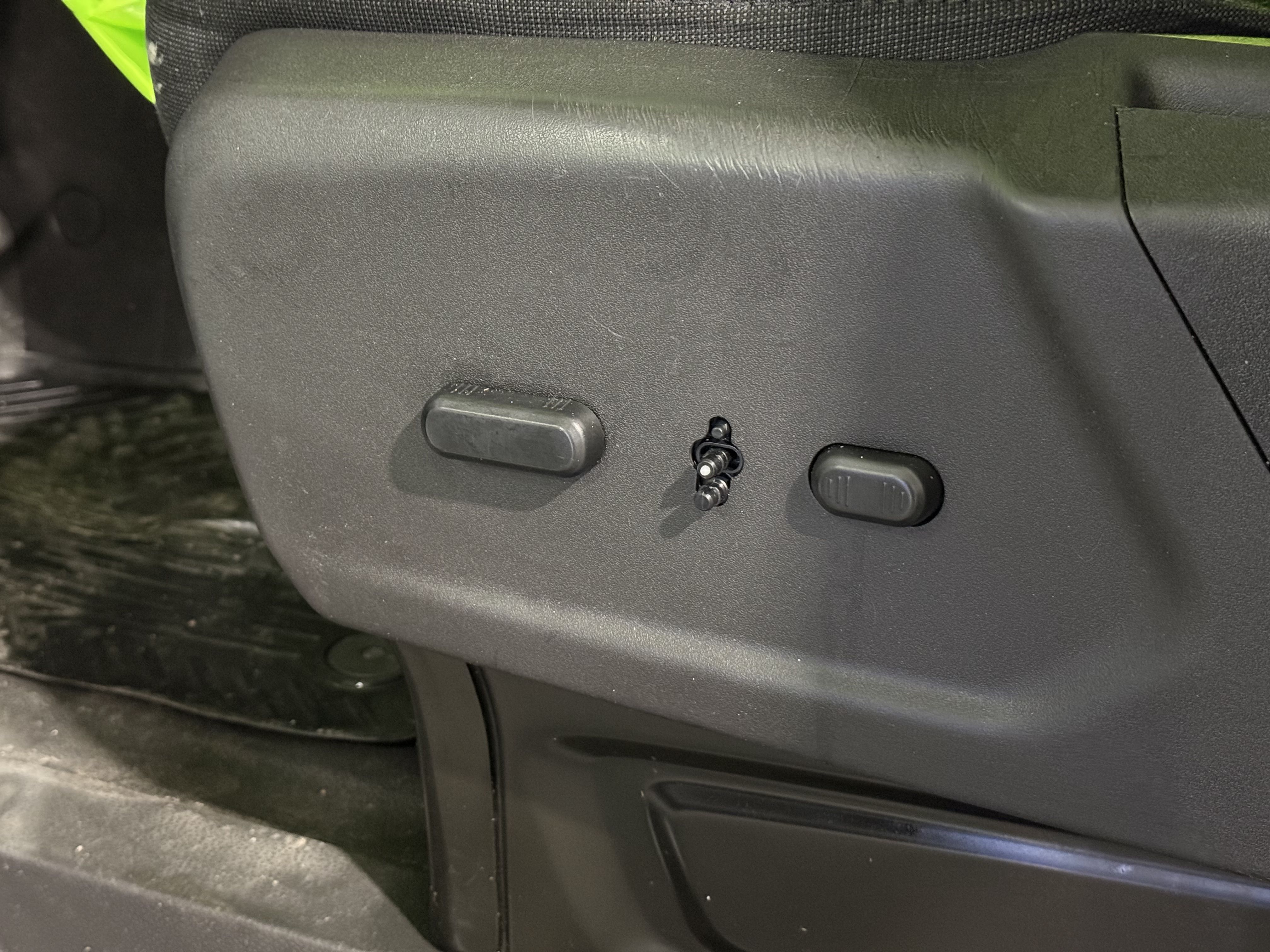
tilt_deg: -22.3
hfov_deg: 39.7
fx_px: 1761
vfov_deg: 30.3
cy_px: 476
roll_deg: -1.5
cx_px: 635
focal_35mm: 48
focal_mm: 6.76
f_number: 1.78
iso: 800
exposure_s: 1/20
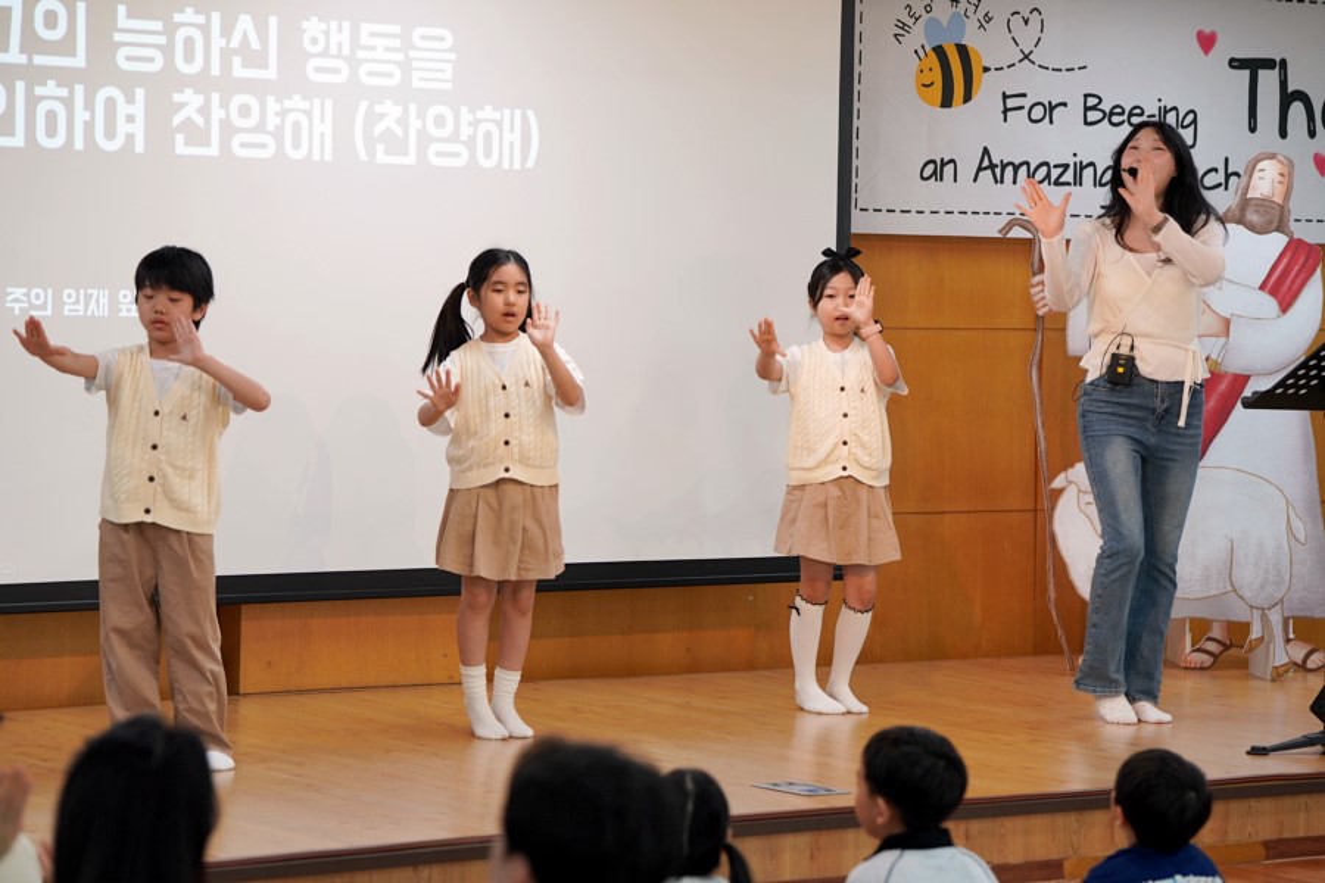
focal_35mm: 104
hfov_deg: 19.6
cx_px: 662
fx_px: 3827
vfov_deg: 13.2
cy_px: 442
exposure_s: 1/160
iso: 800
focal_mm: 104
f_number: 4
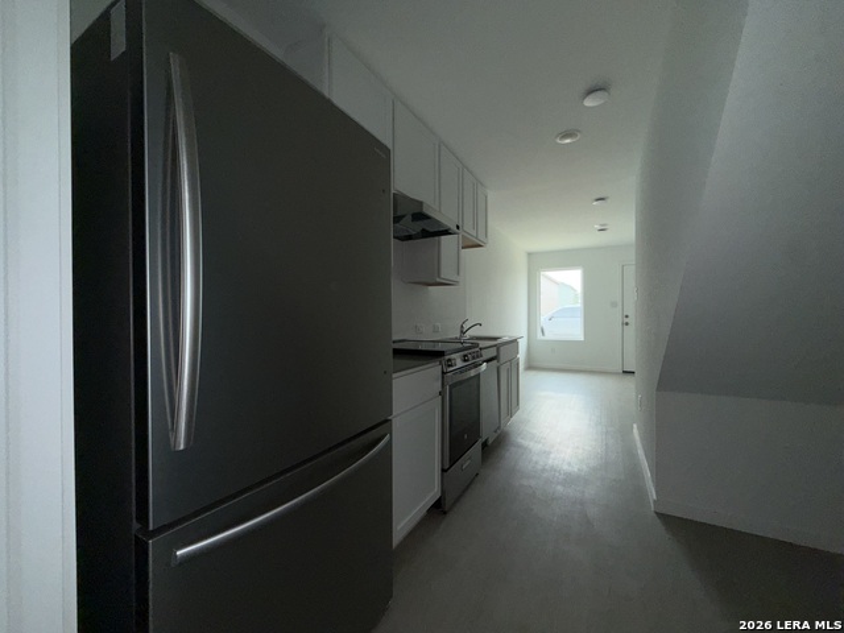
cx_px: 422
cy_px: 316
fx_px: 341
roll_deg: -0.2
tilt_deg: +0.4
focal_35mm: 14
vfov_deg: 85.7
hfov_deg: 102.1
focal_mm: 2.22
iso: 50
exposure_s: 1/122
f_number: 2.2
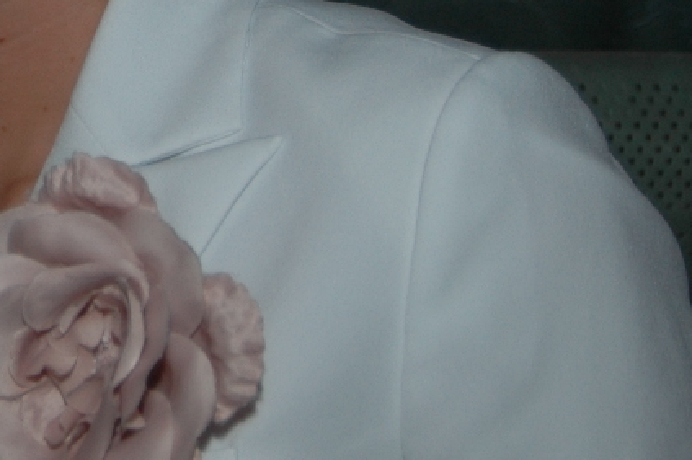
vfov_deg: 7.6
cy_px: 42
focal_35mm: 181
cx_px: -256
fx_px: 3476
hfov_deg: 11.0
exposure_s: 1/60
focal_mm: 34
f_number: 4
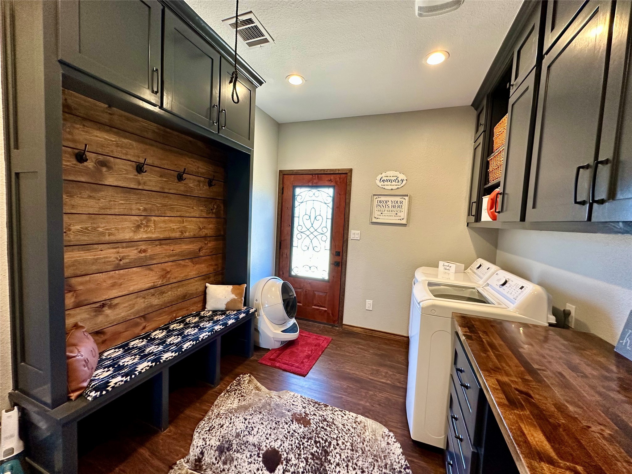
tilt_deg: -4.0
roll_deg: -3.4
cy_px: 237
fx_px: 256
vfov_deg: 85.7
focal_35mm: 14
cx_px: 316
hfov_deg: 102.1
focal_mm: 2.22
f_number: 2.2
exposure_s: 1/60
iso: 160
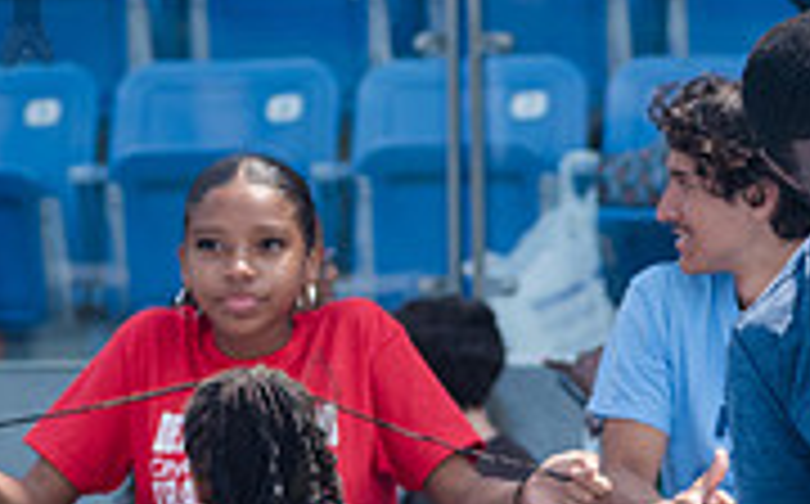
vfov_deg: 3.0
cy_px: 645
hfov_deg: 4.8
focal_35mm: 441
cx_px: 838
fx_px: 9723
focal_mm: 112
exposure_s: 1/1250
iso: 400
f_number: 4.5
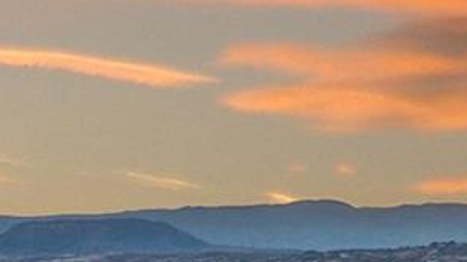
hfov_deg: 12.1
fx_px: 2006
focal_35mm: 162
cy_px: 780
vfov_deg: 6.8
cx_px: -390
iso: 100
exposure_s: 1/60
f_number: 3.5
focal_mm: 10.26
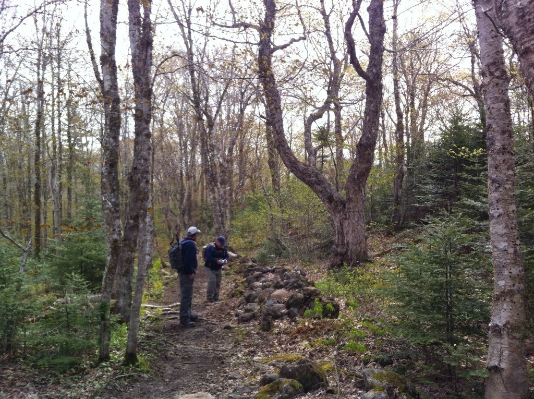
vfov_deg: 40.6
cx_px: 267
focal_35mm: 35
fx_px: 539
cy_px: 200
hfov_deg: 52.7
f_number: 2.8
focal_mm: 3.85
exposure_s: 1/339
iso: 80
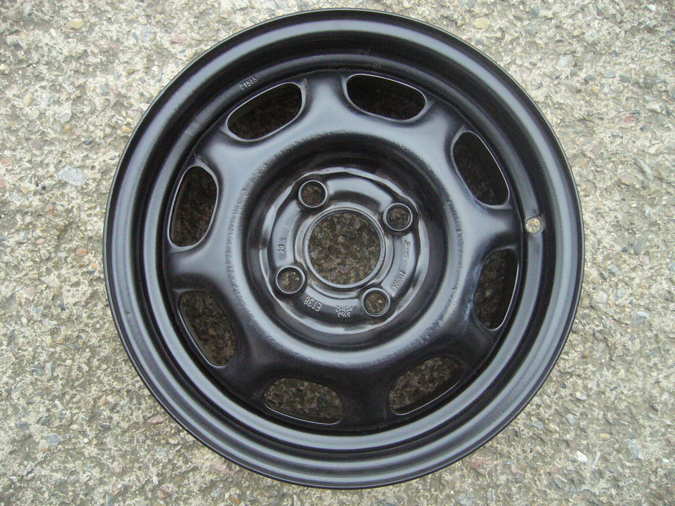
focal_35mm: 35
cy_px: 253
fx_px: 682
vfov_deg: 40.7
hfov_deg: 52.6
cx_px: 338
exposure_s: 1/250
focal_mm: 5.8
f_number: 2.8
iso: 400
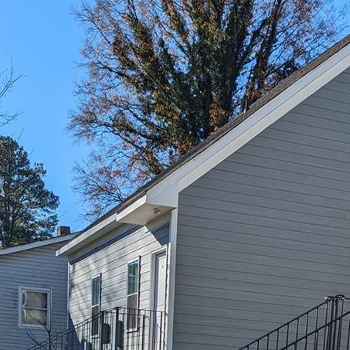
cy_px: 535
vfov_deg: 20.3
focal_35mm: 72
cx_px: 228
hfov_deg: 23.9
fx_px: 824
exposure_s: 1/2976
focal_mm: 6.81
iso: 44
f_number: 1.85
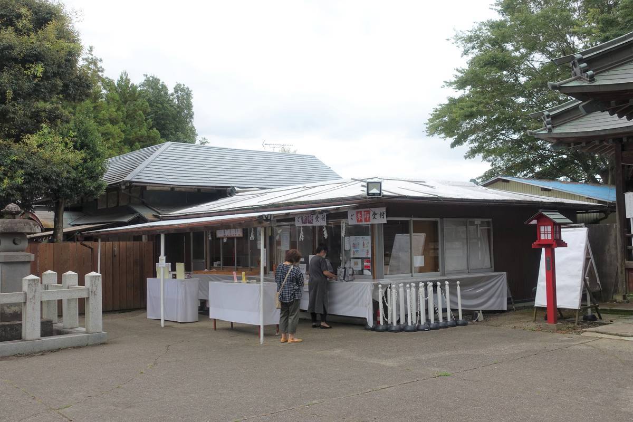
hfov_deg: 53.1
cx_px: 316
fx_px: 633
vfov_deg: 36.9
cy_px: 211
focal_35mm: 36
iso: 125
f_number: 4
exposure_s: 1/800
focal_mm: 13.34
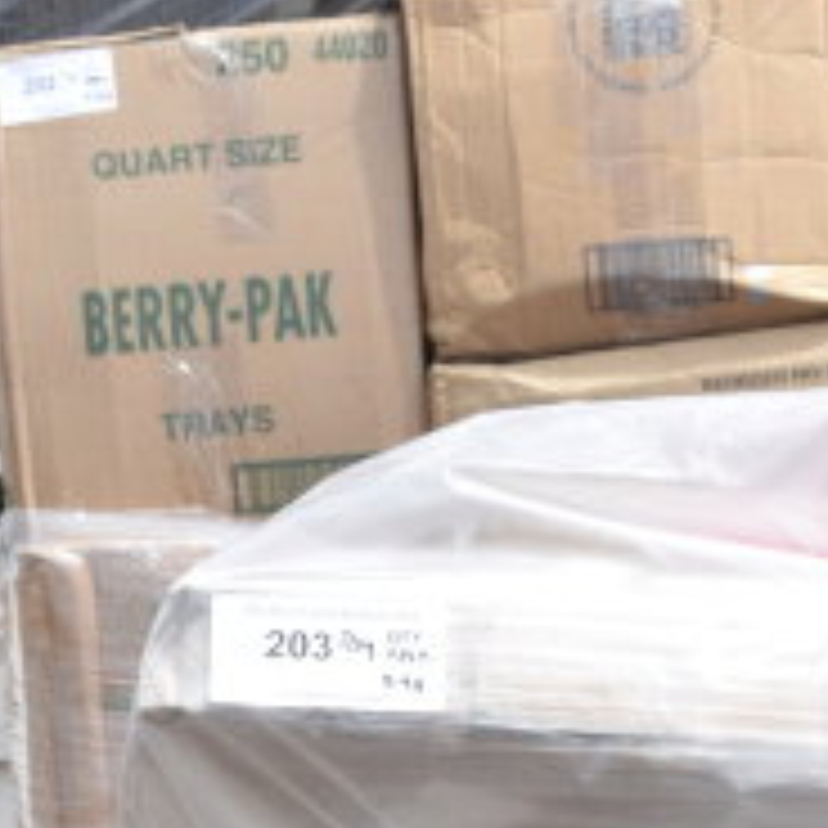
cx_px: 670
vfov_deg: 9.3
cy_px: 1861
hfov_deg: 10.2
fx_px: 4631
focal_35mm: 171
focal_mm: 27
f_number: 8
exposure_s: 1/250
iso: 200
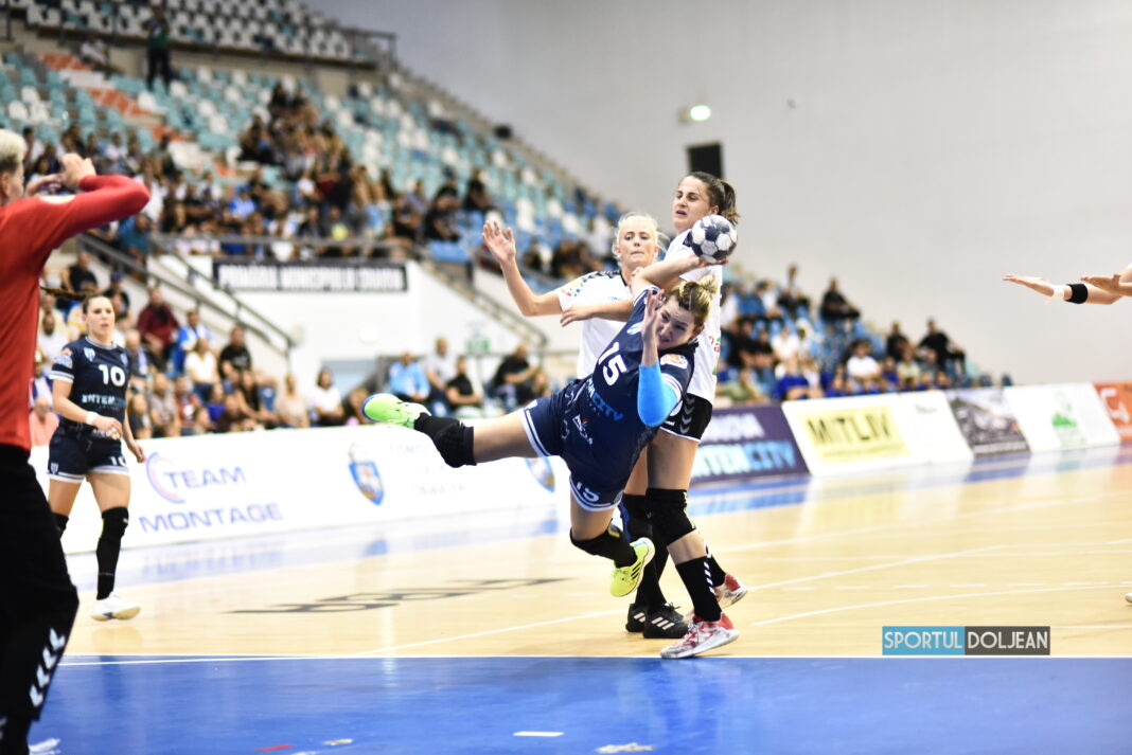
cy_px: 378
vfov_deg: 16.1
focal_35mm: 85
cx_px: 566
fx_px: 2674
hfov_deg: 23.9
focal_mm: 85
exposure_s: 1/640
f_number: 1.8
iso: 3200
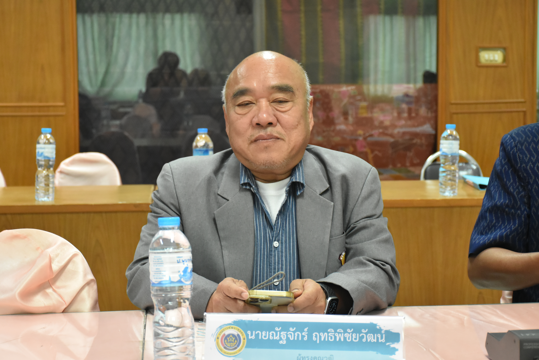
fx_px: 1078
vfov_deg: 18.9
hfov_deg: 28.1
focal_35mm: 72
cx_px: 270
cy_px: 180
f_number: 5.6
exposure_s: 1/125
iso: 3200
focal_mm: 48
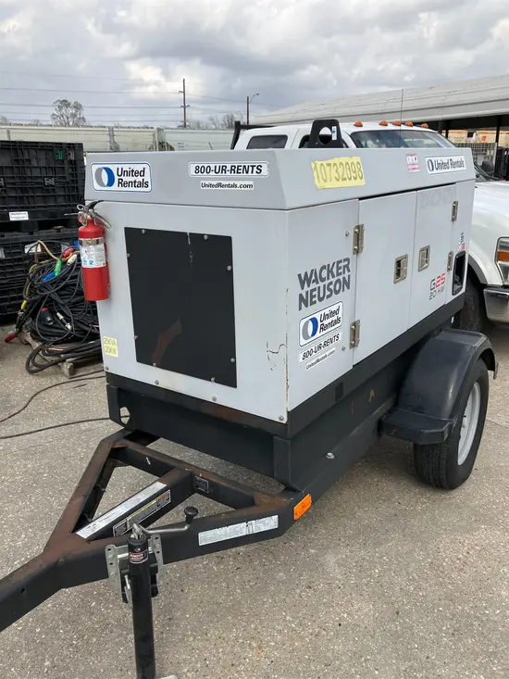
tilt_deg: -17.2
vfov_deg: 63.4
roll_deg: +1.6
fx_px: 549
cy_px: 340
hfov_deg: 49.8
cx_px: 254
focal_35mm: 28
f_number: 1.8
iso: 32
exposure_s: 1/1621
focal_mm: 3.99
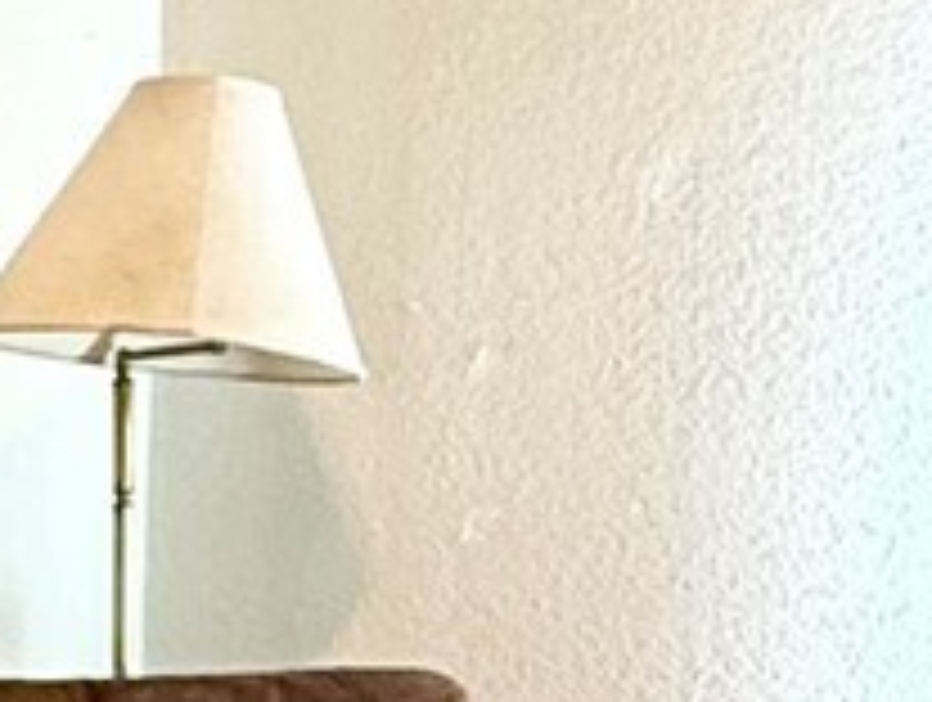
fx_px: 2913
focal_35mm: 108
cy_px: 1161
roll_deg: +1.9
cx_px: -725
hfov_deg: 15.7
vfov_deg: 12.8
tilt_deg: -10.7
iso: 400
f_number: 2.2
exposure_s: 1/60
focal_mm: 2.22
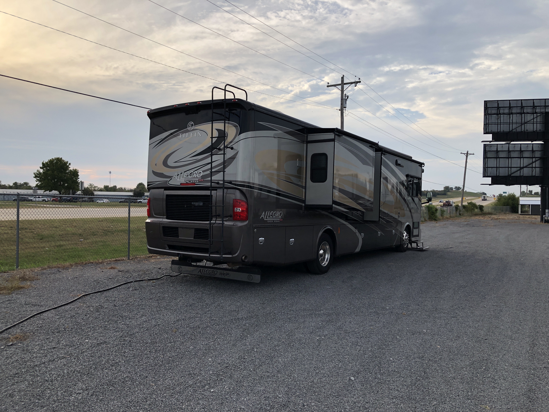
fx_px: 444
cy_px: 206
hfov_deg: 63.4
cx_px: 274
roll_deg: -0.1
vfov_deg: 49.7
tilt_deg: -2.5
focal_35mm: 28
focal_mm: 3.99
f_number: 1.8
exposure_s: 1/1412
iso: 20
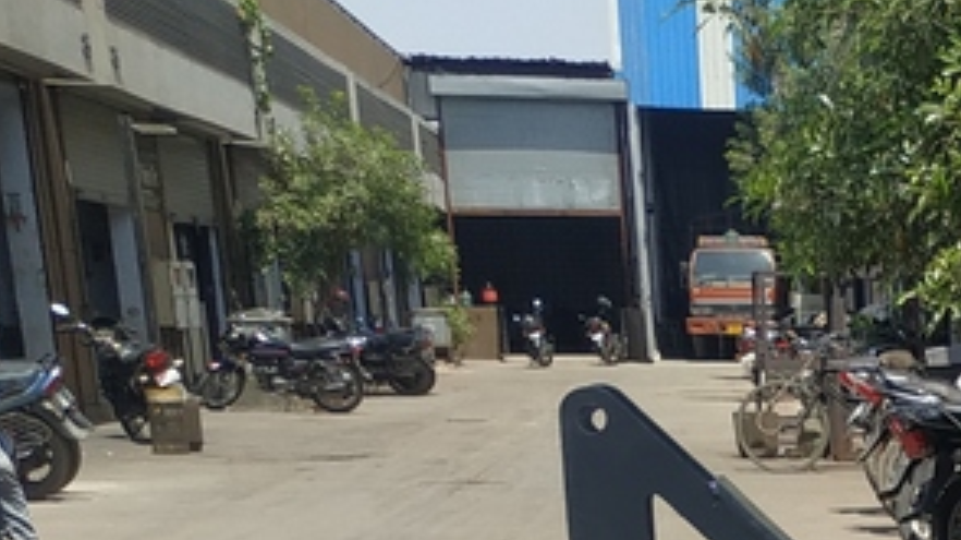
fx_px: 2267
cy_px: 1175
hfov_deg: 21.3
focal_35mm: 89
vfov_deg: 11.7
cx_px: 1304
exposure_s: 1/1687
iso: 125
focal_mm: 3.94
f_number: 1.9
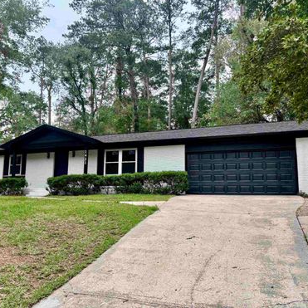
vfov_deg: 52.5
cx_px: 130
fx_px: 312
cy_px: 153
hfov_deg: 52.3
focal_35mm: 31
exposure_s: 1/711
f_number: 1.6
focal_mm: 5.96
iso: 50
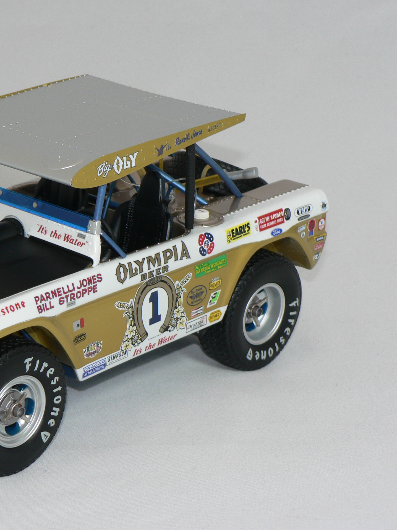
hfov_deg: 13.7
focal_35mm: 107
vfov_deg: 18.4
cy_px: 265
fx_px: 1636
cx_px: 44
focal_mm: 13.4
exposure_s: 1/60
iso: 80
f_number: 3.2
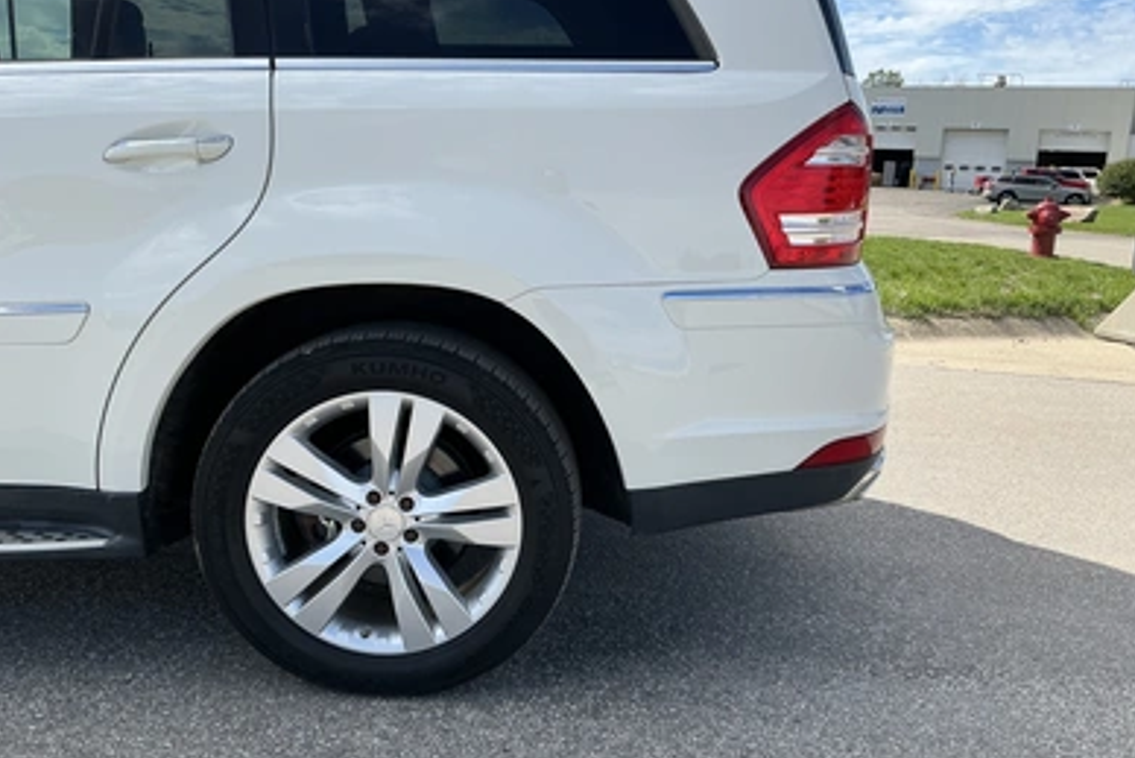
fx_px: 946
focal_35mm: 30
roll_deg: -1.7
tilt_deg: -10.7
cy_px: 369
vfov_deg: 43.6
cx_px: 582
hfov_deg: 61.9
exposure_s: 1/1250
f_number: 1.8
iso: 25
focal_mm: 3
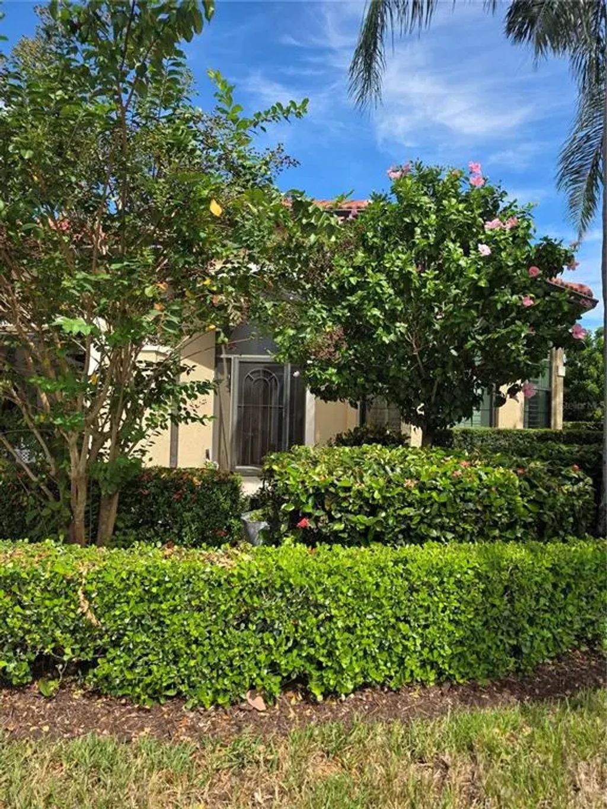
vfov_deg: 73.9
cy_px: 404
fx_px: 538
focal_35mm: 23
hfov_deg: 58.9
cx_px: 304
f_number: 1.7
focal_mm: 6.3
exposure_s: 1/3309
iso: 80
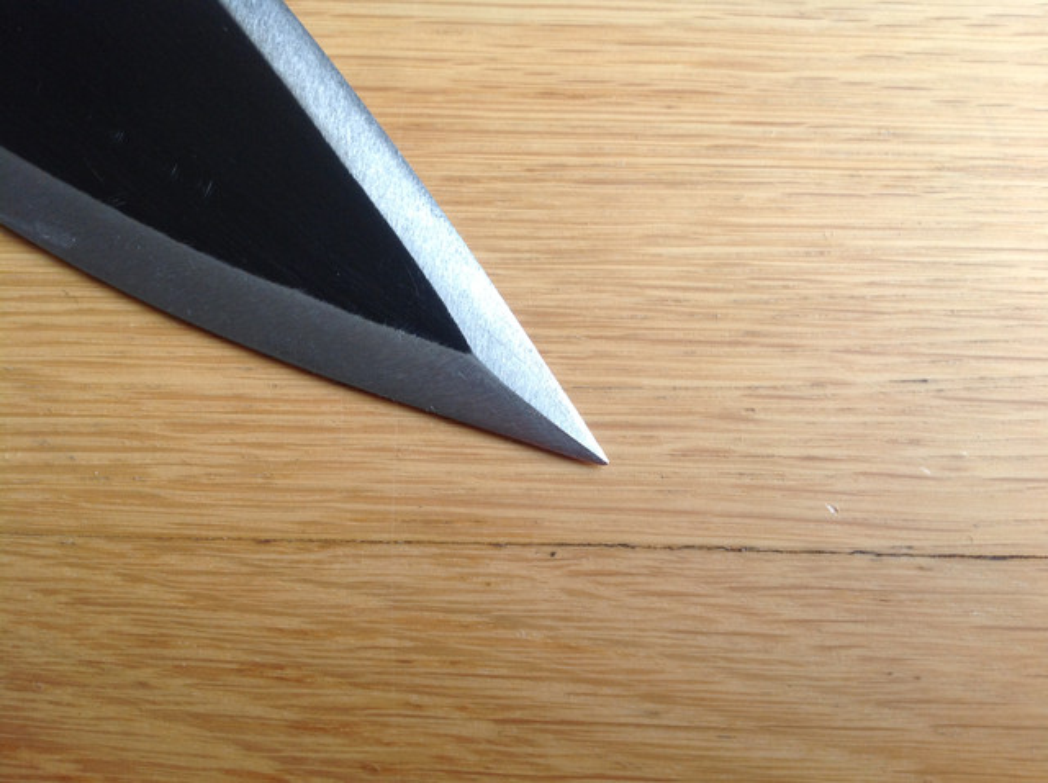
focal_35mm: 35
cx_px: 524
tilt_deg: -71.4
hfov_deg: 52.7
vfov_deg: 40.6
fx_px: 1058
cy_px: 392
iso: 64
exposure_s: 1/60
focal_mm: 4.28
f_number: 2.4
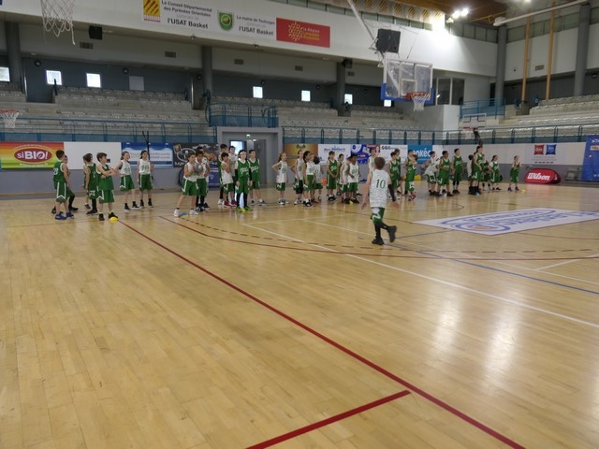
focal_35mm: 26
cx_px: 300
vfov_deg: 53.1
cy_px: 224
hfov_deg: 67.3
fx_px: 450
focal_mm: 8.8
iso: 125
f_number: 1.4
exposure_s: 1/125
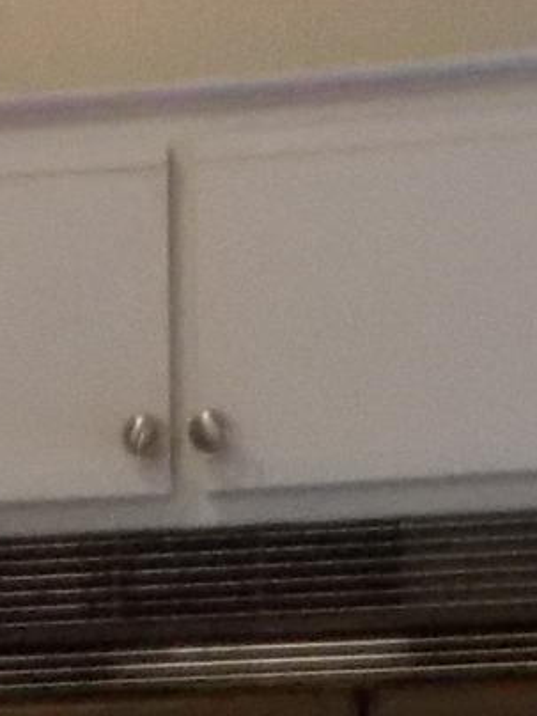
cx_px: -35
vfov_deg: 9.6
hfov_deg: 7.7
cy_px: 1377
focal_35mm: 193
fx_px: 3992
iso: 400
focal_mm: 4.6
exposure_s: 1/10
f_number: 3.2
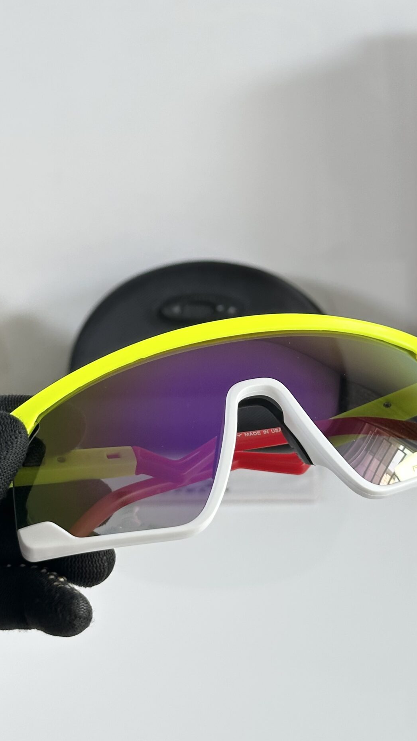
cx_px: 239
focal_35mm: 72
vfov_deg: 29.3
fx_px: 1415
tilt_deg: -21.6
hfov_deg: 16.8
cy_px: 328
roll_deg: +0.9
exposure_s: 1/121
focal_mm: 6.86
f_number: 1.78
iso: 64
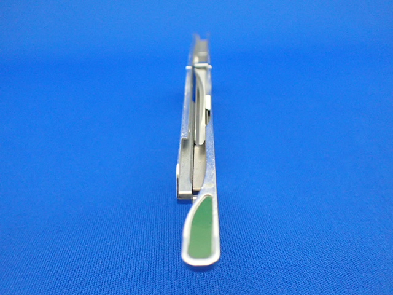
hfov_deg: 60.0
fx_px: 341
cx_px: 196
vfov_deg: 46.8
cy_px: 148
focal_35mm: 30
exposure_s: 1/200
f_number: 2.3
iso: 1600
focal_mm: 5.5
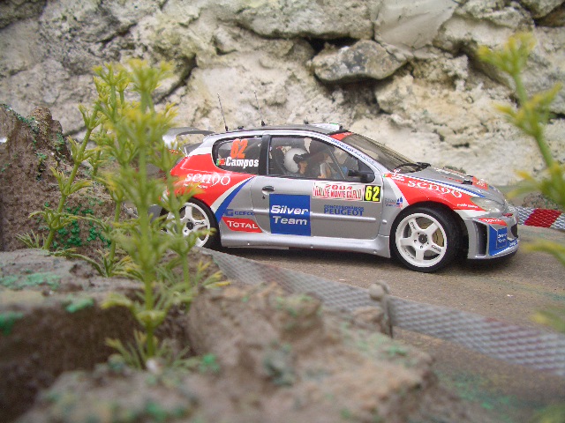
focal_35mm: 35
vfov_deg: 40.7
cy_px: 212
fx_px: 571
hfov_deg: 52.6
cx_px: 282
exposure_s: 1/200
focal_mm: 5.8
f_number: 2.6
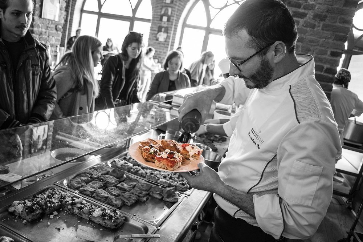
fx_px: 272
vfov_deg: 47.9
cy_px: 121
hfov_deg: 67.4
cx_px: 182
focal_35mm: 27
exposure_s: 1/60
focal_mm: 18
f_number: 3.5
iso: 640
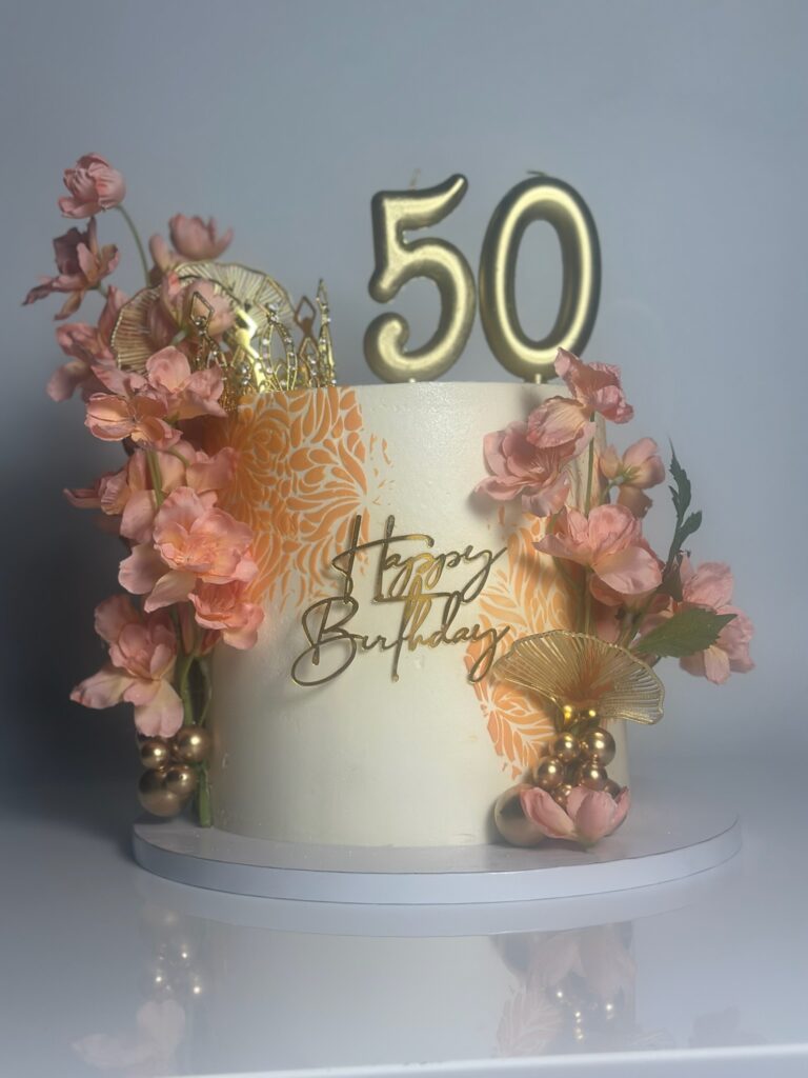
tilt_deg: +2.4
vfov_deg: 39.7
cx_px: 404
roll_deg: +1.0
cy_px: 539
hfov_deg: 30.3
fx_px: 1494
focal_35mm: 48
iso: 64
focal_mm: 6.86
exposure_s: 1/139
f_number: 1.78
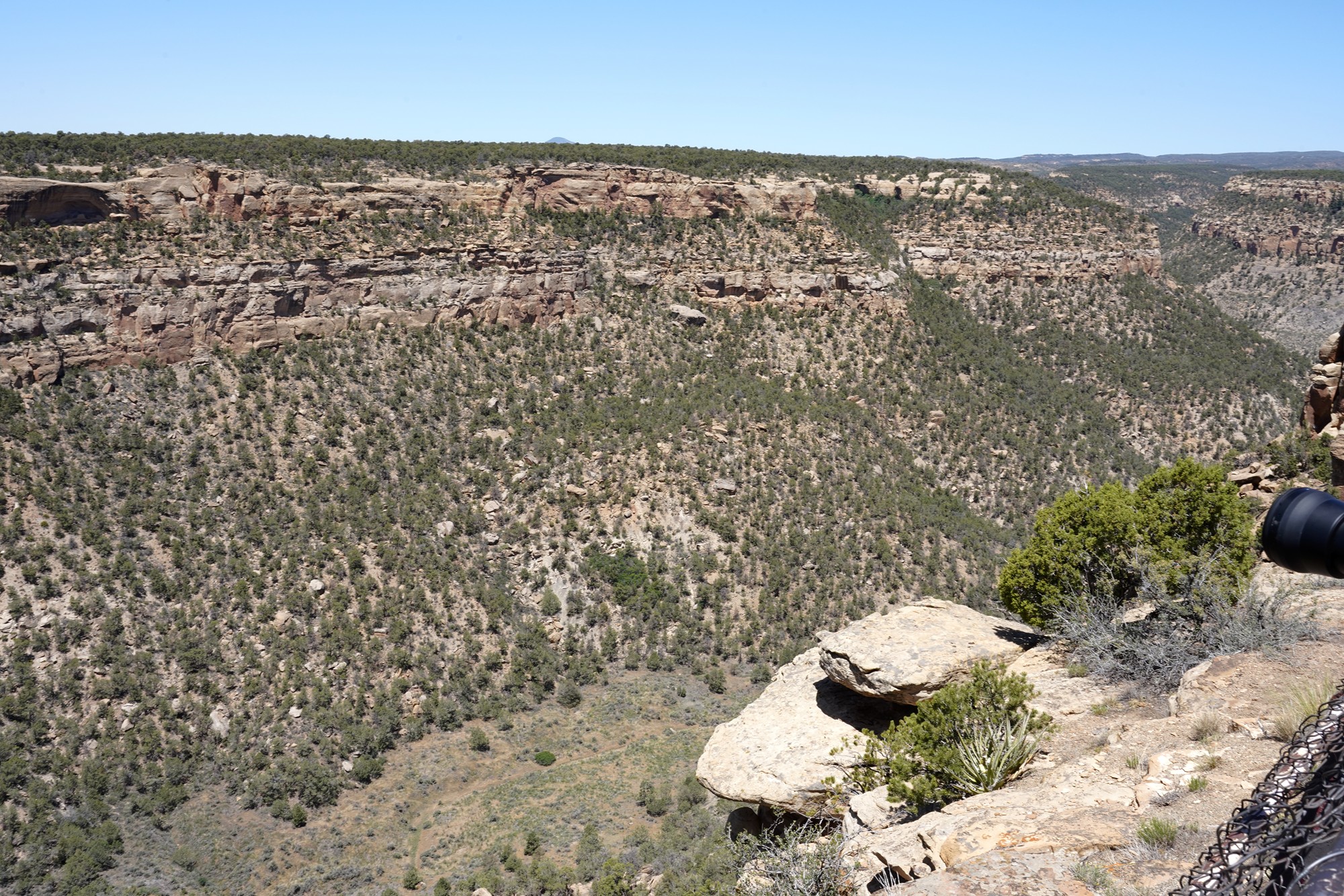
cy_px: 448
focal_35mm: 36
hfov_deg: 53.1
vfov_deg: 36.9
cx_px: 672
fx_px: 1344
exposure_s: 1/100
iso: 250
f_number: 20
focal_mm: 36
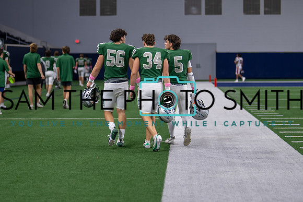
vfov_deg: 13.4
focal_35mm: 102
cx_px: 134
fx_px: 860
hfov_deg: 20.0
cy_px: 87
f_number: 1.2
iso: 250
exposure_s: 1/400
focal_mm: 50
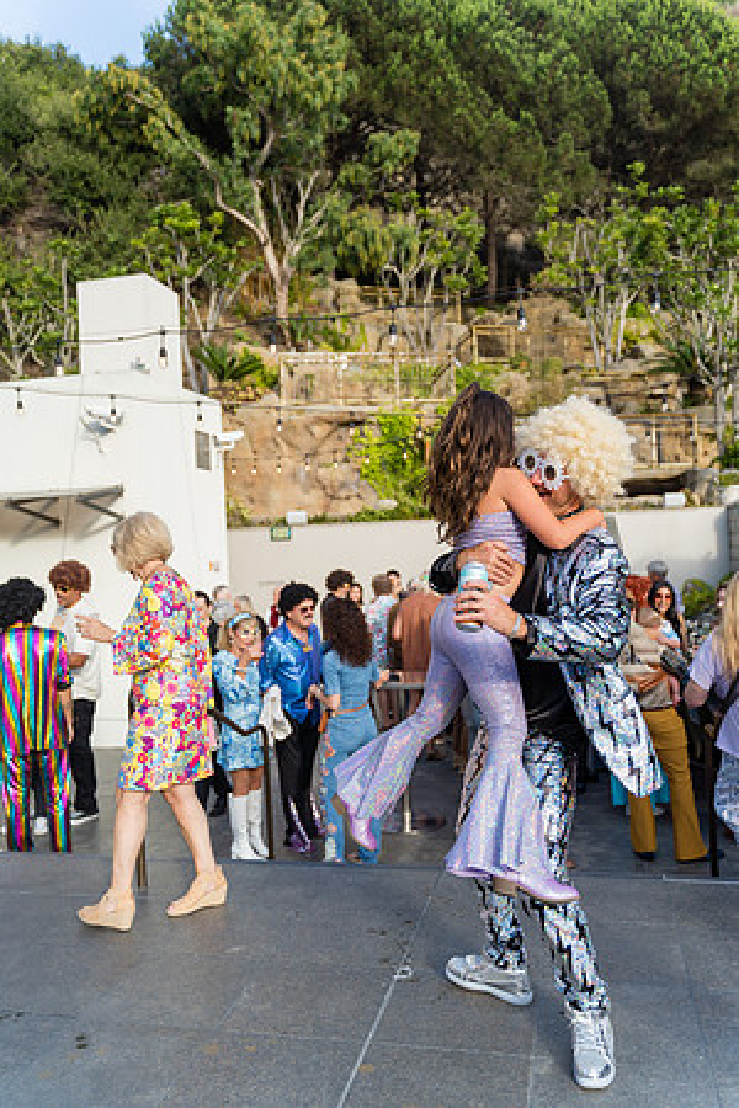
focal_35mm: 28
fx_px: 862
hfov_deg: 46.4
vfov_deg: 65.5
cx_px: 370
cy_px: 554
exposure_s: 1/1250
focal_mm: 28
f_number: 2.8
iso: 200
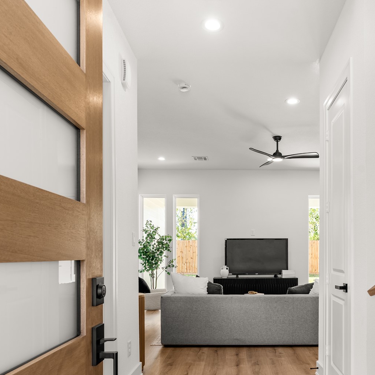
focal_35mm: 29
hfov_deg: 54.8
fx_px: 355
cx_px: 242
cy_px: 249
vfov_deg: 54.5
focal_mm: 16
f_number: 9
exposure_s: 1/1.67
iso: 200
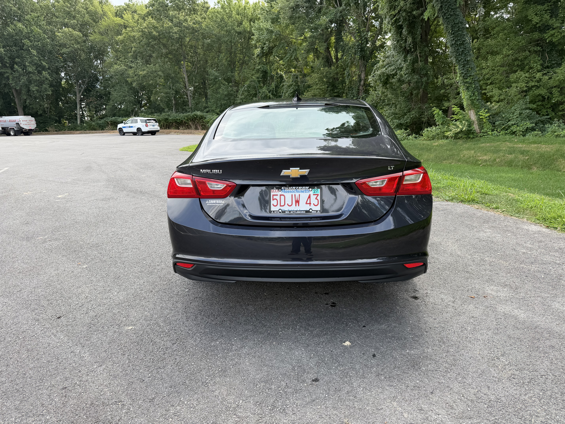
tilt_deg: -12.0
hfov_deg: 71.6
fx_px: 392
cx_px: 282
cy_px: 212
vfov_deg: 56.8
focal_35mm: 24
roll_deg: +3.1
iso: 80
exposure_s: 1/979
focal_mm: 6.76
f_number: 1.78
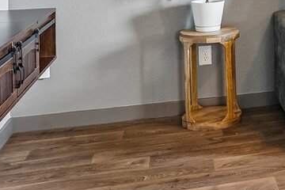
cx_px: 426
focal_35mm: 72
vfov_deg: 17.4
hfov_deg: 22.9
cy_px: -75
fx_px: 570
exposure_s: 1/6
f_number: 8
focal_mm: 16
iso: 400
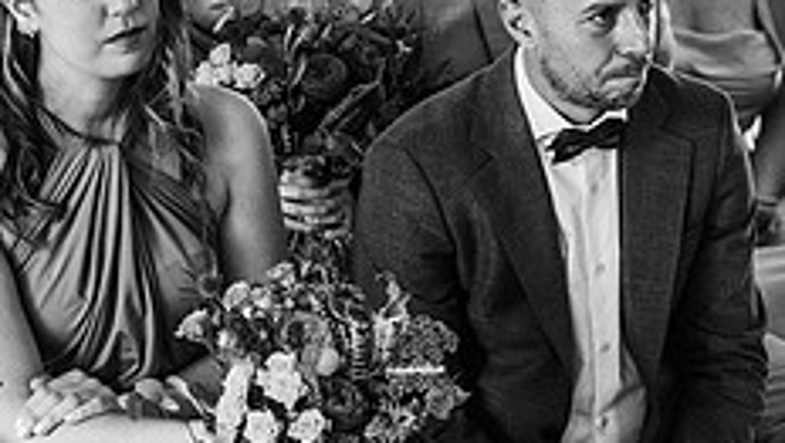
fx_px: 4625
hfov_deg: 9.6
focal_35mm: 222
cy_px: 172
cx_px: 887
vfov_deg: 5.5
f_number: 3.5
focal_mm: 85
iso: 500
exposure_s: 1/200
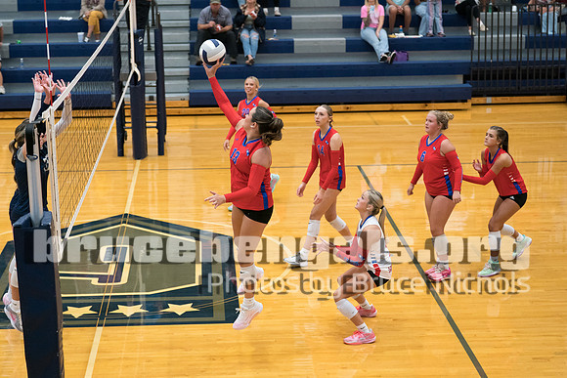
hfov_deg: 25.6
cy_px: 170
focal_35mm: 79
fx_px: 1247
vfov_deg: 17.3
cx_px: 252
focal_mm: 70
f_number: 2.8
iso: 4000
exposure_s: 1/1000
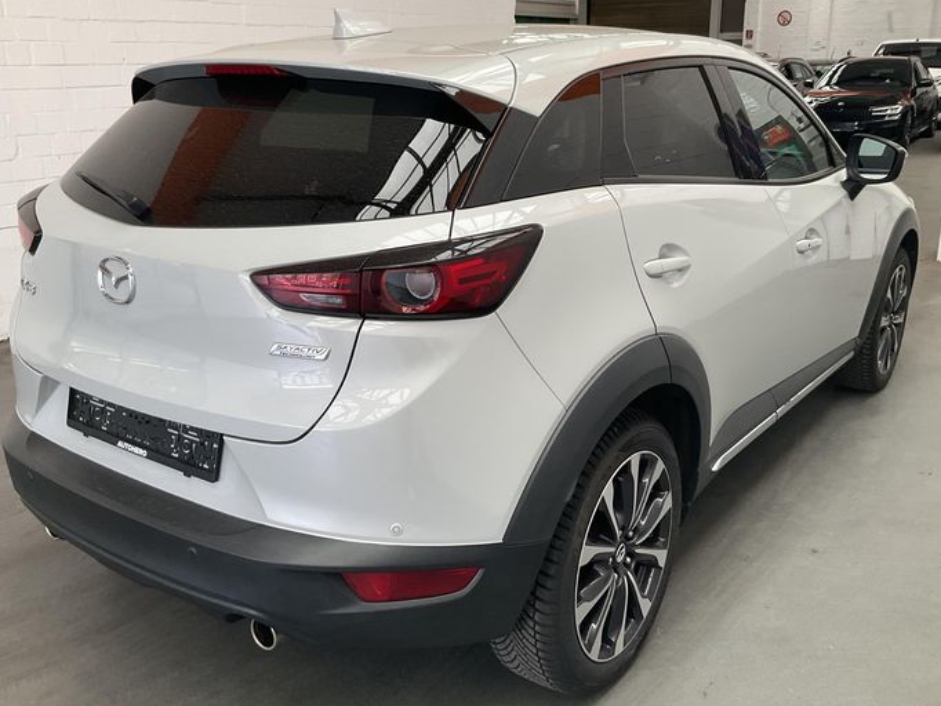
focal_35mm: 34
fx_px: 925
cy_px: 350
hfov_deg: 53.9
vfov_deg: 41.8
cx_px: 486
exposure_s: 1/122
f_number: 1.8
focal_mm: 3
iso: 64
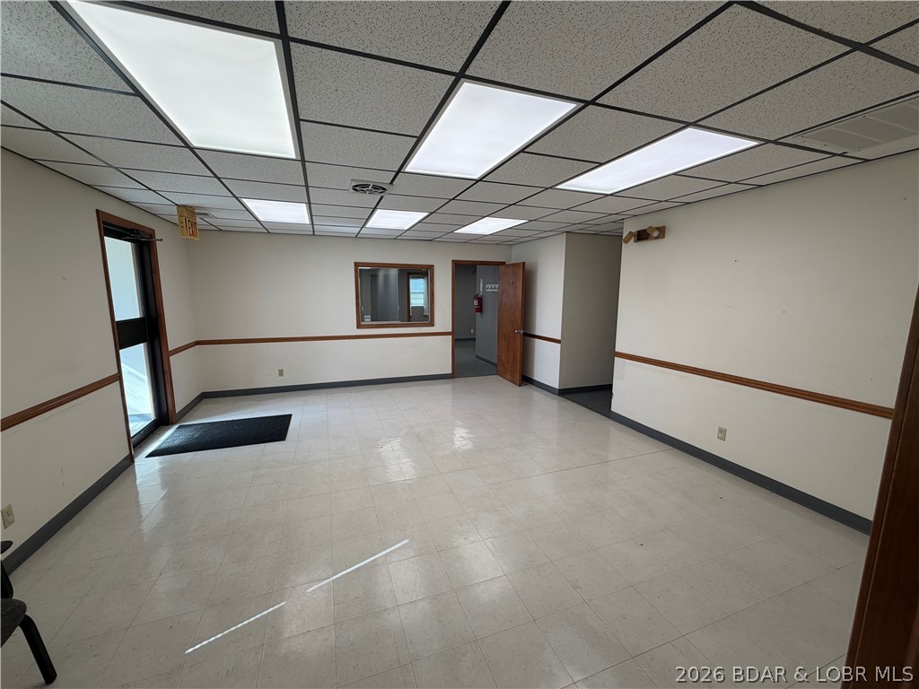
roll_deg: +0.2
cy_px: 344
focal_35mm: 14
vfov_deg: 85.7
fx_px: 372
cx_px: 460
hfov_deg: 102.1
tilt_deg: -7.6
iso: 50
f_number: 2.2
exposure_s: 1/120
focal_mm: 2.22
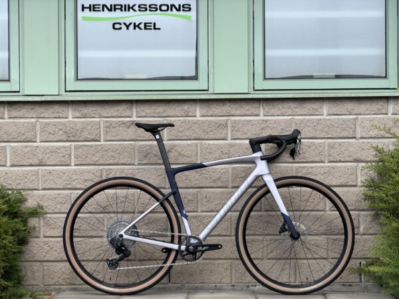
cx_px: 200
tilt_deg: +0.5
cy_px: 150
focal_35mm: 100
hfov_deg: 19.6
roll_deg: +0.3
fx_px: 1153
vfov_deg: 14.8
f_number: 2.8
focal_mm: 16.89
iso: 50
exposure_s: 1/468
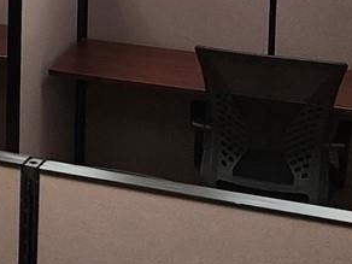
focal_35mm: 126
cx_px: -230
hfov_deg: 14.3
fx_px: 1281
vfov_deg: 11.2
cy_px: -157
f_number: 1.8
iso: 200
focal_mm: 6.4
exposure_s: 1/120
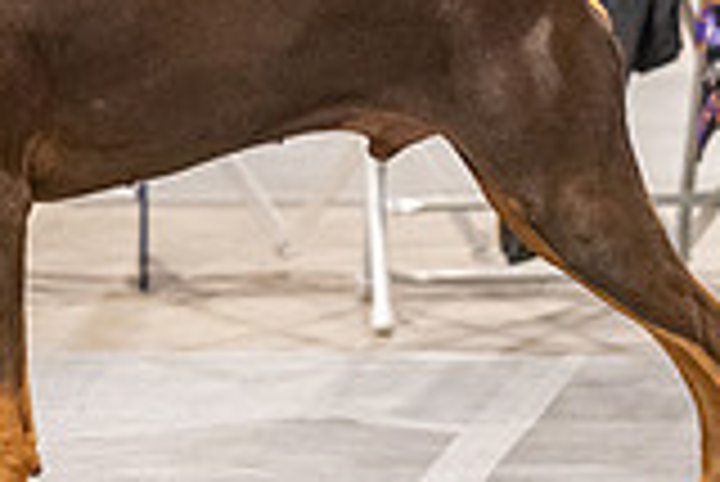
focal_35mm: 631
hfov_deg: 3.3
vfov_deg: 2.2
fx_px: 12631
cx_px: 76
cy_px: -223
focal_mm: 174
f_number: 3.2
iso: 6400
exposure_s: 1/250
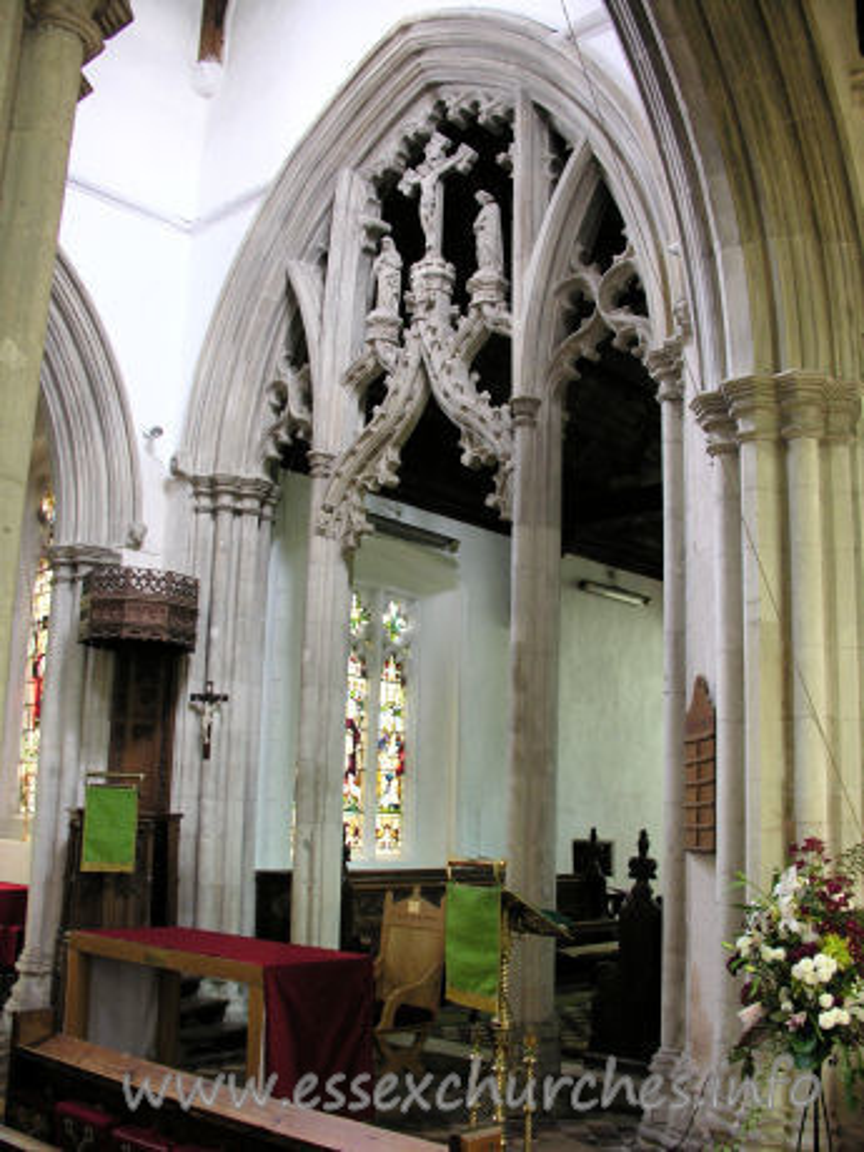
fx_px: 1165
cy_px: 576
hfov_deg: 40.7
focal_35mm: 35
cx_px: 432
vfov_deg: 52.6
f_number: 2.8
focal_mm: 8.9
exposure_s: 1/4.1
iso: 174
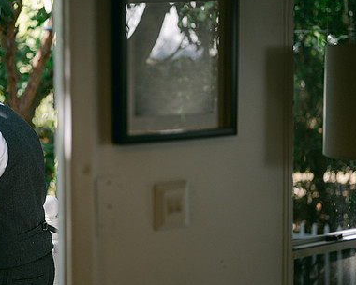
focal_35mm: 73
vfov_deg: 21.0
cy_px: 123
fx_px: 769
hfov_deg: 25.8
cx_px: 98
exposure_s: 1/125
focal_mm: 50
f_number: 1.8
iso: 100
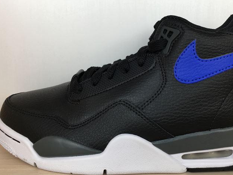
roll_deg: +0.1
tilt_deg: -10.2
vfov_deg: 38.6
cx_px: 137
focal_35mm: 37
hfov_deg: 49.9
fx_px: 249
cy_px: 92
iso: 32
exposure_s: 1/120
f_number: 2.2
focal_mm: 4.15
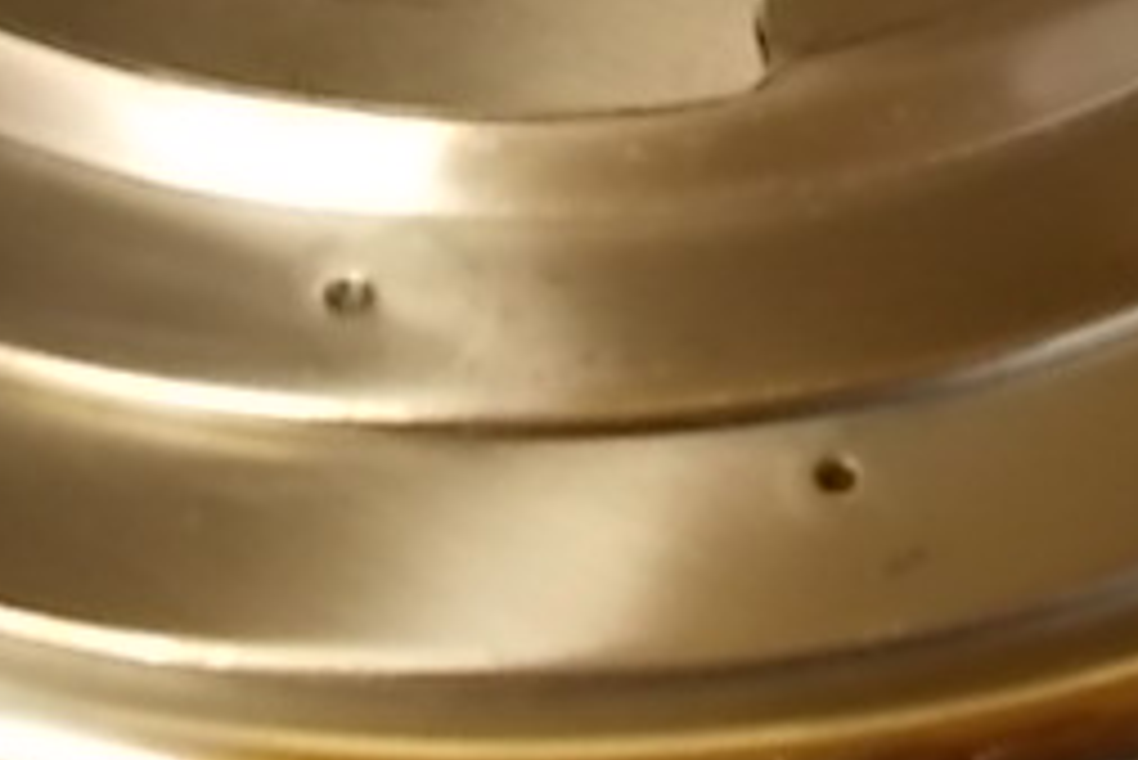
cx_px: 648
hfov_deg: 25.6
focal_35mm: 79
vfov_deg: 16.5
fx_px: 2499
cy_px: -198
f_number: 3.4
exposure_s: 1/5
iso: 200
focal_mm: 5.3
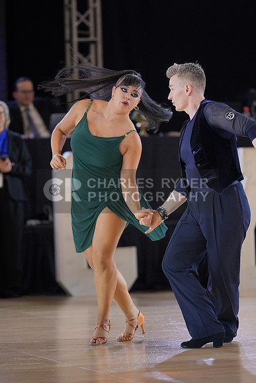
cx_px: 128
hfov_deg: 6.1
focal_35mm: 225
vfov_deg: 9.1
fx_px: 2398
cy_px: 192
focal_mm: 150
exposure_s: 1/500
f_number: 2
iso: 800
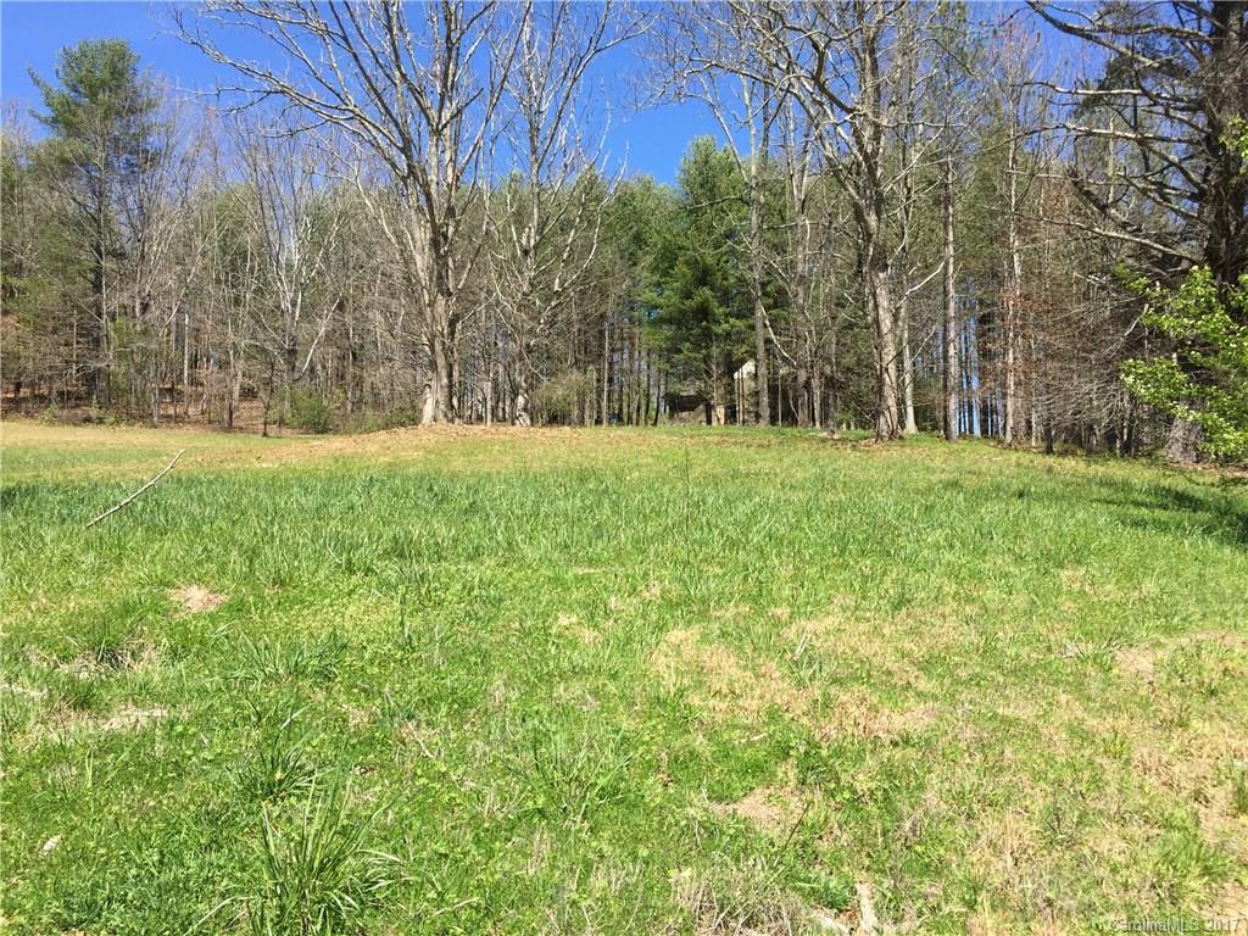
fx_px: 1046
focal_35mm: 29
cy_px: 468
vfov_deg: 48.2
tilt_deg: +4.6
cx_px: 624
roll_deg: -0.1
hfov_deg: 61.7
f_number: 2.2
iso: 32
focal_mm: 4.15
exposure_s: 1/1163
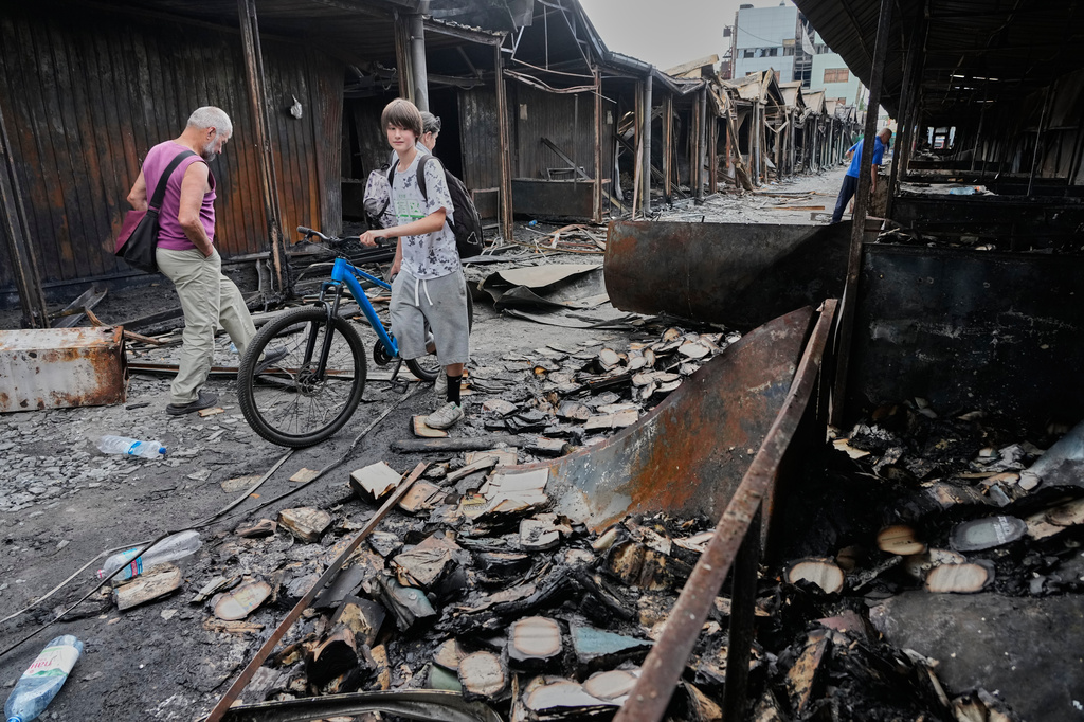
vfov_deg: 53.1
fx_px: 722
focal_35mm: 24
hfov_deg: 73.8
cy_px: 361
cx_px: 542
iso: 1000
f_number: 5
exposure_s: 1/500
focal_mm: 24
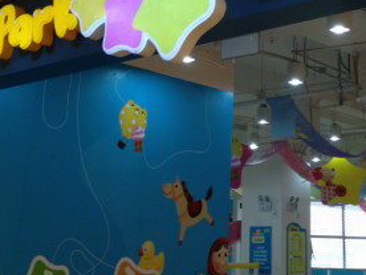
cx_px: 241
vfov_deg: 18.8
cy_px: -5
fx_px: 804
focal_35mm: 76
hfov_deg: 25.5
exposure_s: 1/60
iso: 80
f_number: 2.4
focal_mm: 4.28
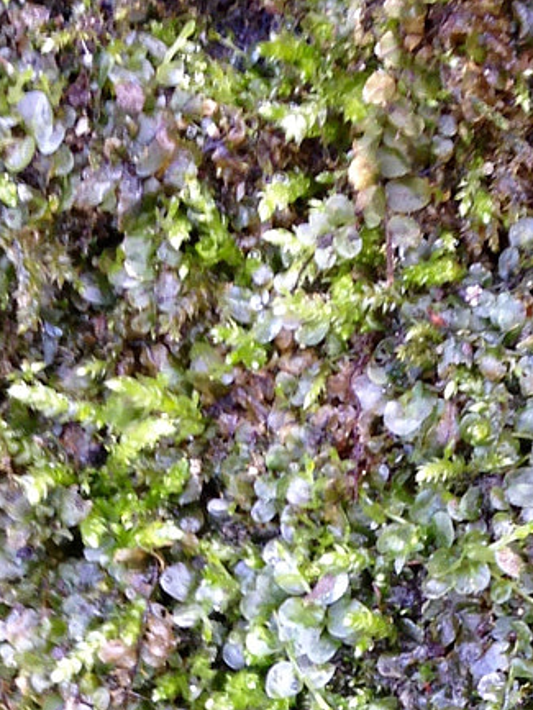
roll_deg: +2.9
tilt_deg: -27.6
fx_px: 2503
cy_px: 994
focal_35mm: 122
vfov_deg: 15.2
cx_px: 405
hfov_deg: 12.1
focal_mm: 4.12
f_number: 2.4
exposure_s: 1/20
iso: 80
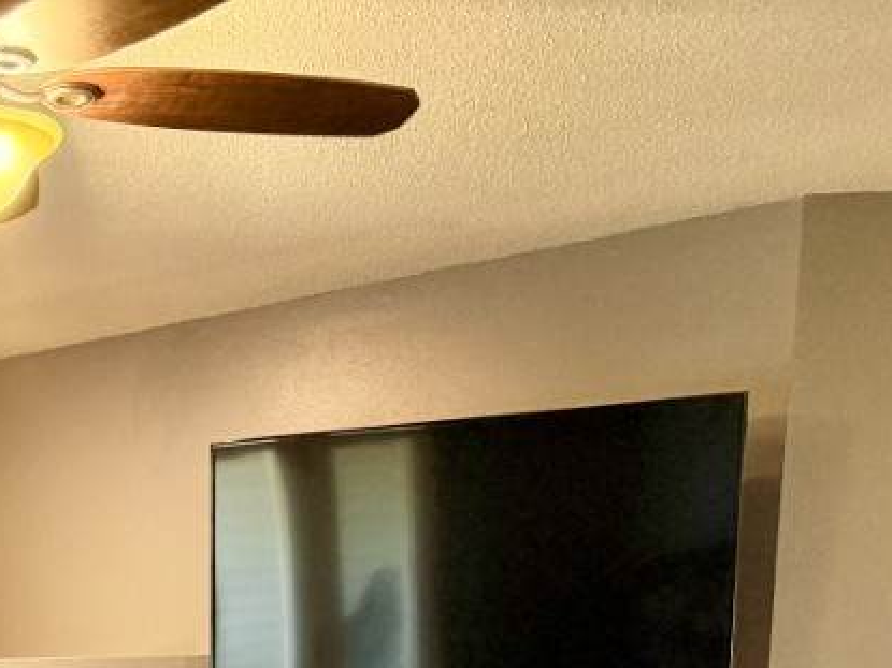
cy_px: 1029
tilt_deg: -8.5
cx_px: -288
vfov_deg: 17.6
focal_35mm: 74
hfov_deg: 23.2
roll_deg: +0.8
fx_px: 1906
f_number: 1.78
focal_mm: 6.76
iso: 250
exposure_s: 1/60
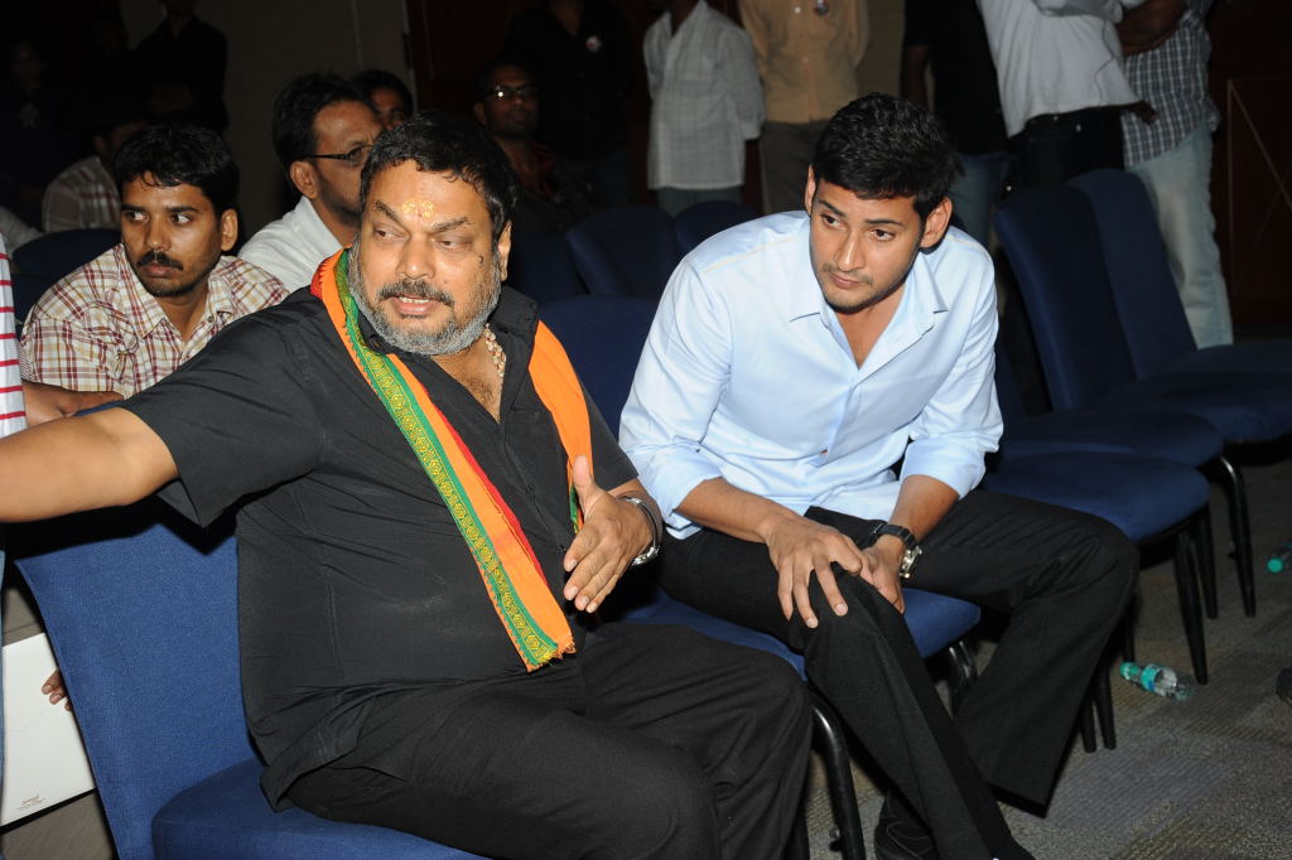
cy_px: 430
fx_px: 2224
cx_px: 646
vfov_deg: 21.9
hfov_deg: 32.4
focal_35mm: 62
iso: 320
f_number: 7.1
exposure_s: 1/125
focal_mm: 62
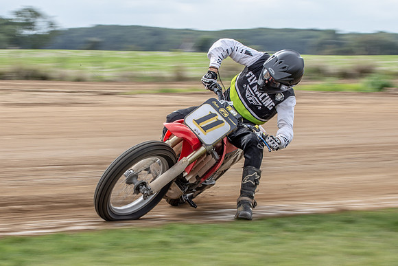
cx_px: 154
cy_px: 123
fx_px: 1798
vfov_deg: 8.4
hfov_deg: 12.6
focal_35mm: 163
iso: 125
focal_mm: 66
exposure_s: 1/125
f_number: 10
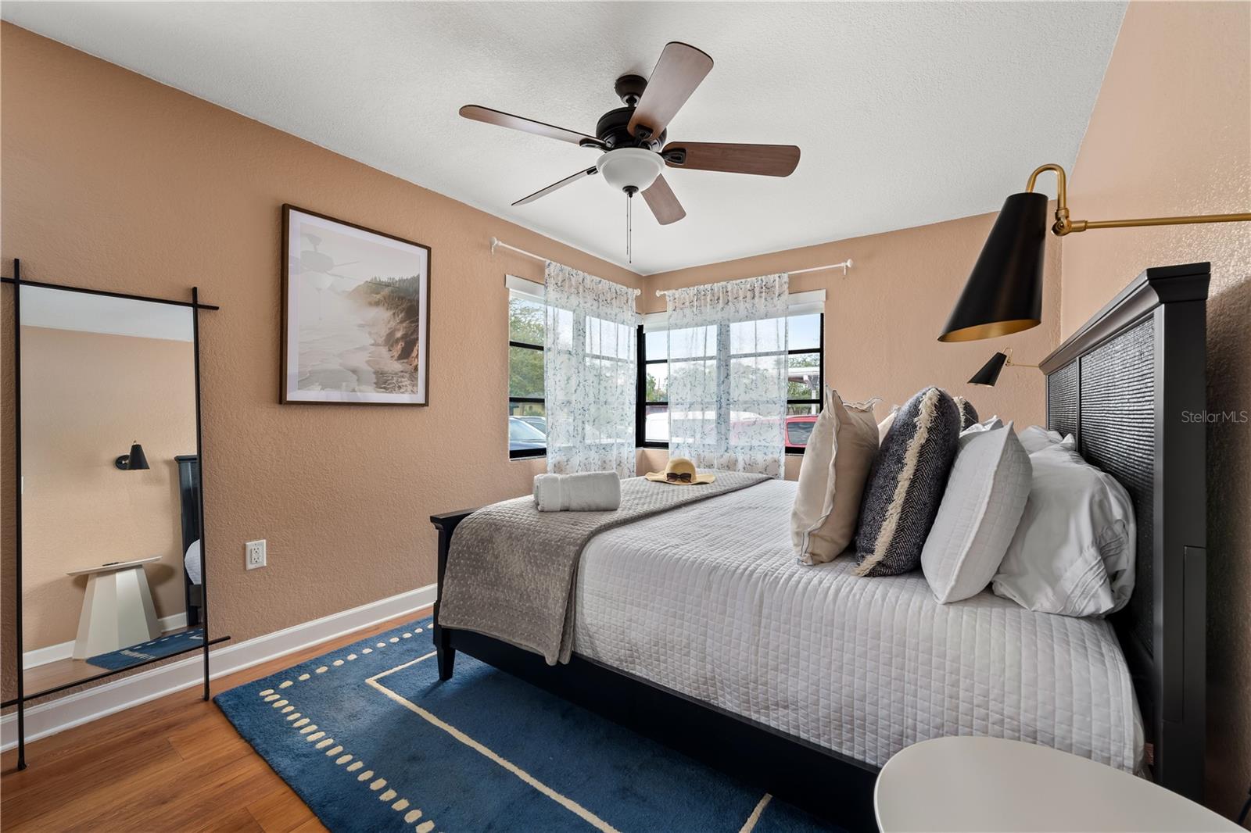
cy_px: 416
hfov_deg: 104.3
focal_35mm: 14
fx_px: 486
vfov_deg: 81.2
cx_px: 626
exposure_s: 1
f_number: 10
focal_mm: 14
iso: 200
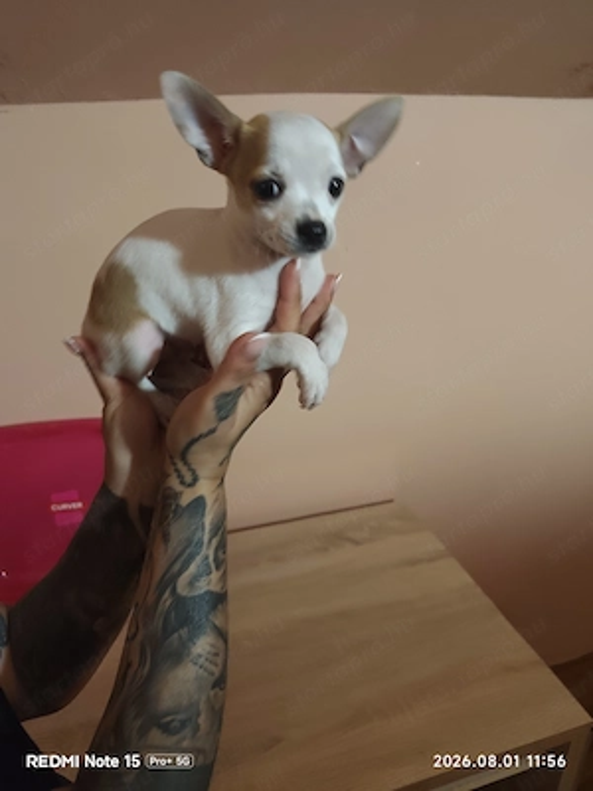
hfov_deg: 58.9
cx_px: 296
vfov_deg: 73.9
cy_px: 396
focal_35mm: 23
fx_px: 525
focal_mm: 6.07
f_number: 1.7
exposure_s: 1/25
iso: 2000
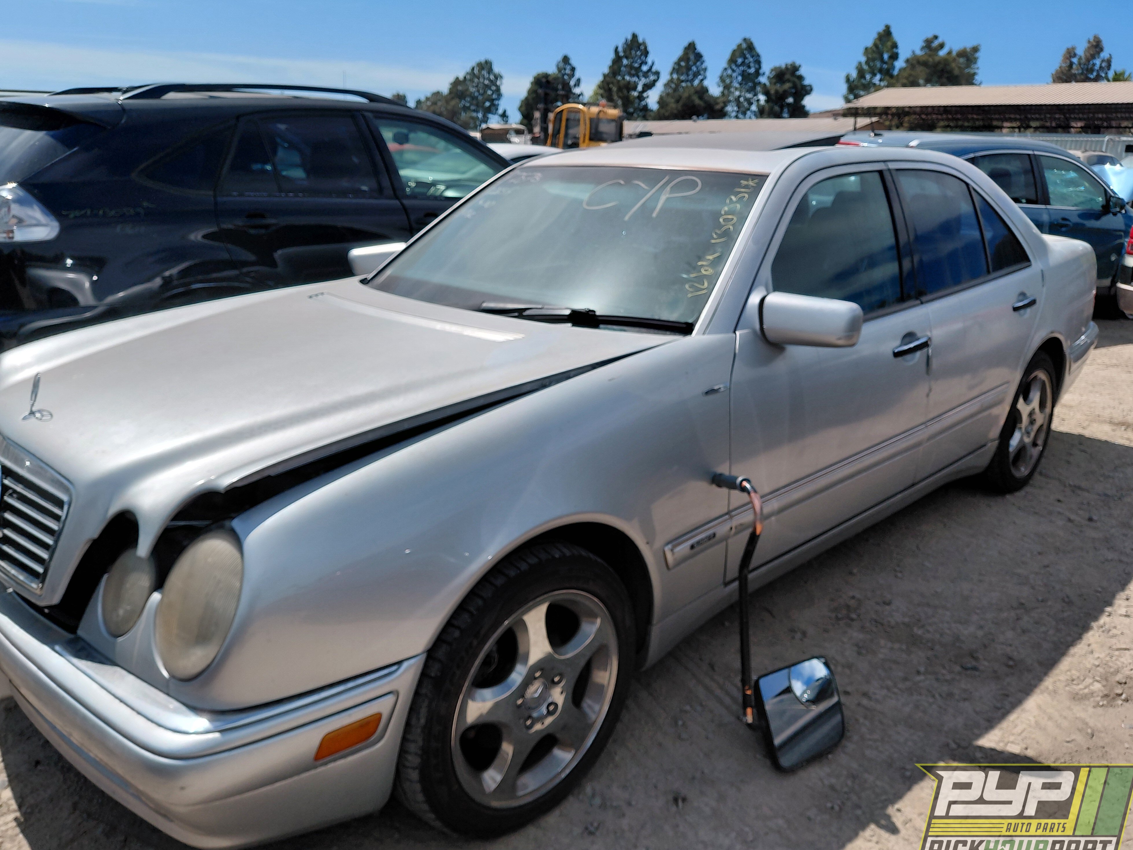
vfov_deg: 53.1
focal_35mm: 26
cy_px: 438
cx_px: 562
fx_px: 851
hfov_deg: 67.3
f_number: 1.8
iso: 64
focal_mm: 4.69
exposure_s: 1/4472
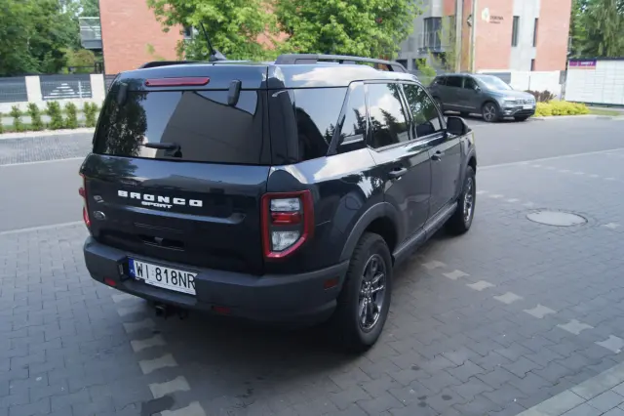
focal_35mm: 30
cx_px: 312
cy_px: 208
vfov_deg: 43.6
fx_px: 520
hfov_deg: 62.0
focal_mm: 20
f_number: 5.6
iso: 100
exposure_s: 1/80
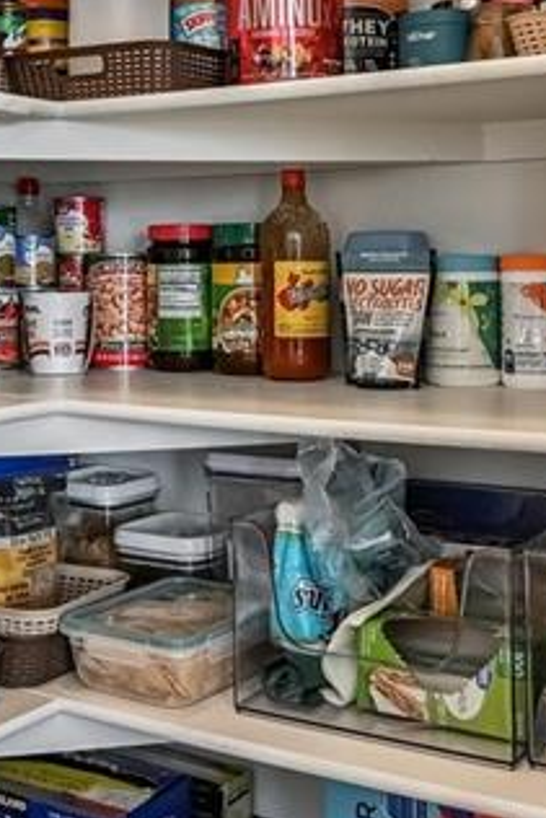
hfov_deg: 23.8
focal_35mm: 57
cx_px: 212
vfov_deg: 34.7
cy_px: 264
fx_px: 1295
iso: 400
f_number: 10
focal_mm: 15
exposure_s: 1/20
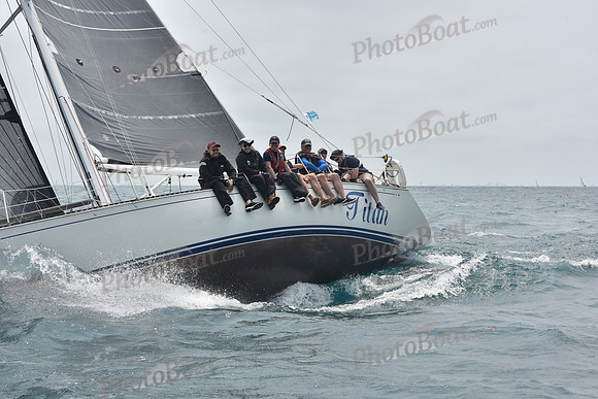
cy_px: 200
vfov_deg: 19.5
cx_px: 299
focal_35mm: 70
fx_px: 1163
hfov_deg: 28.8
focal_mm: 70
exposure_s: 1/800
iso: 250
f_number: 10
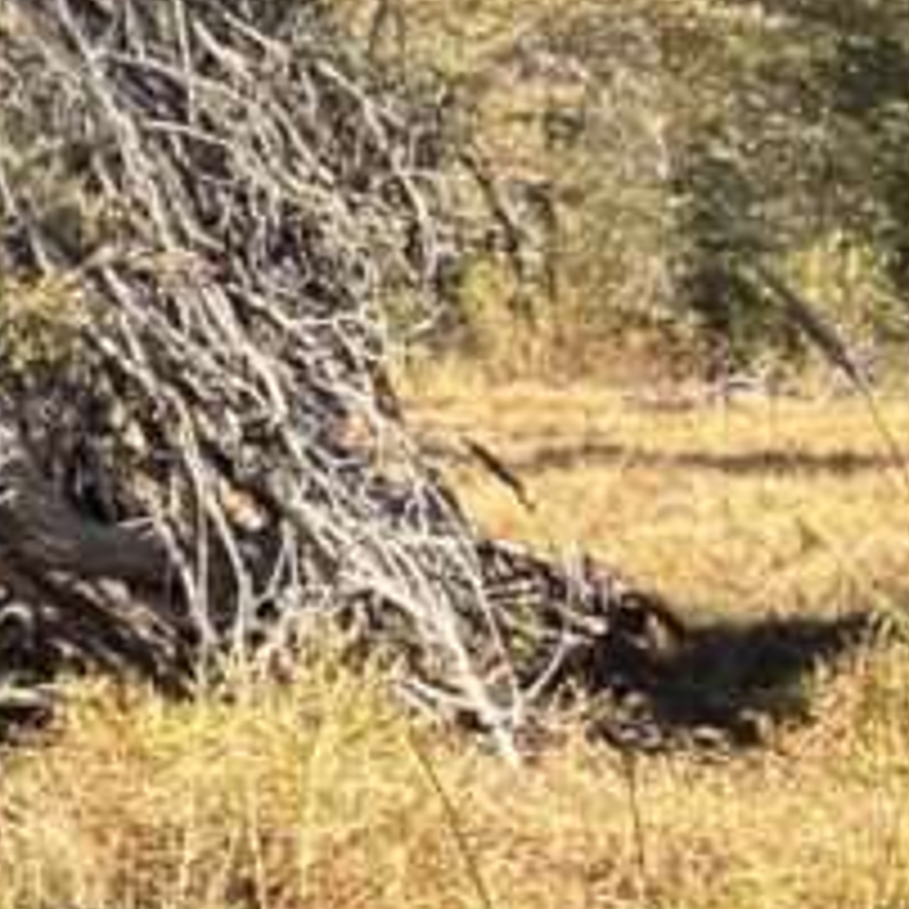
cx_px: -1143
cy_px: 180
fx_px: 3060
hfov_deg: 13.4
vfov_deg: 16.8
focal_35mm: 103
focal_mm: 2.69
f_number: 1.9
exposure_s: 1/440
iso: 25
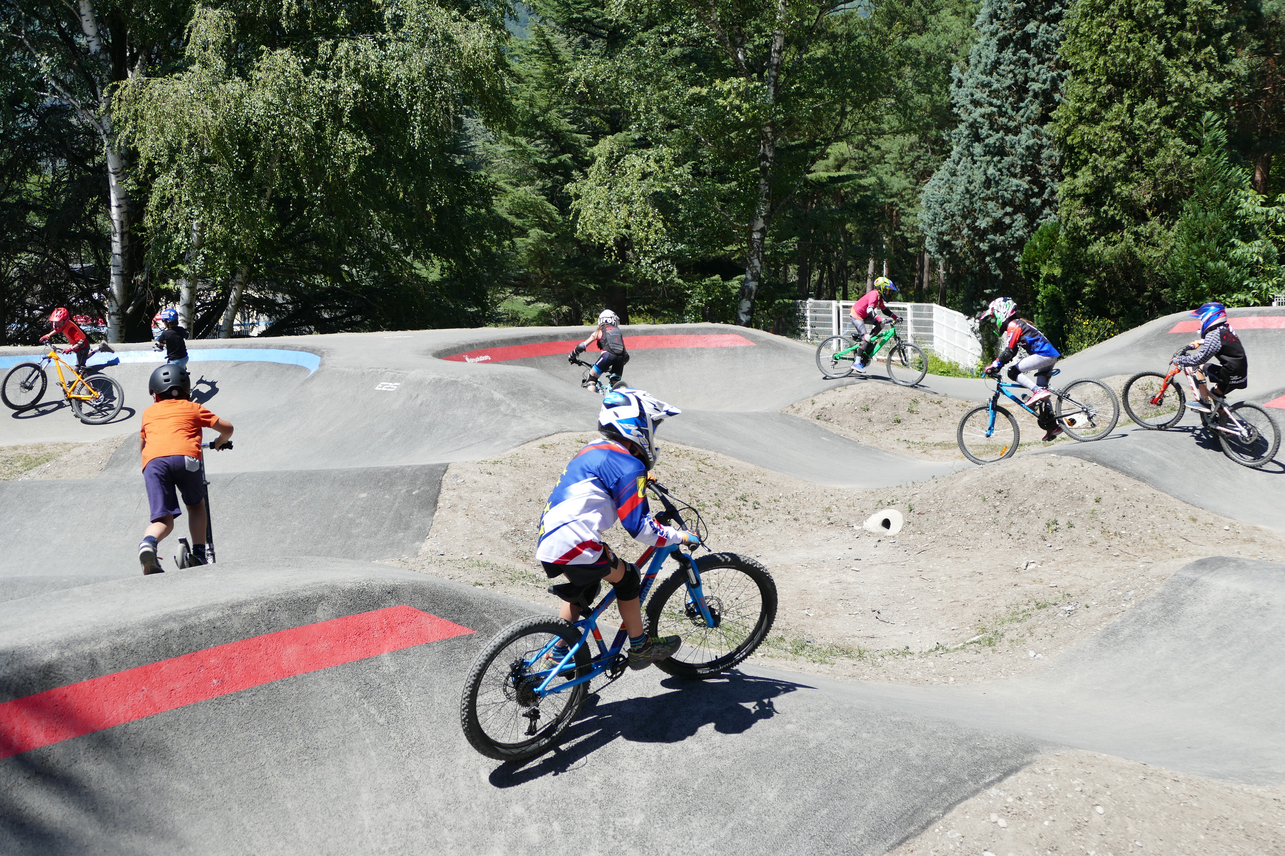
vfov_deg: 26.0
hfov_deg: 38.2
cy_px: 428
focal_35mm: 52
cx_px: 642
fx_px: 1856
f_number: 3.4
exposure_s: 1/1000
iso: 125
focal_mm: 19.11
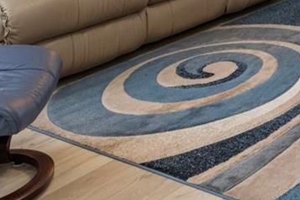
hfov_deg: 21.9
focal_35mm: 81
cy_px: -197
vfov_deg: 14.2
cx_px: 417
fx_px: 675
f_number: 8
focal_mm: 18
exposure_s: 1/10
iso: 800
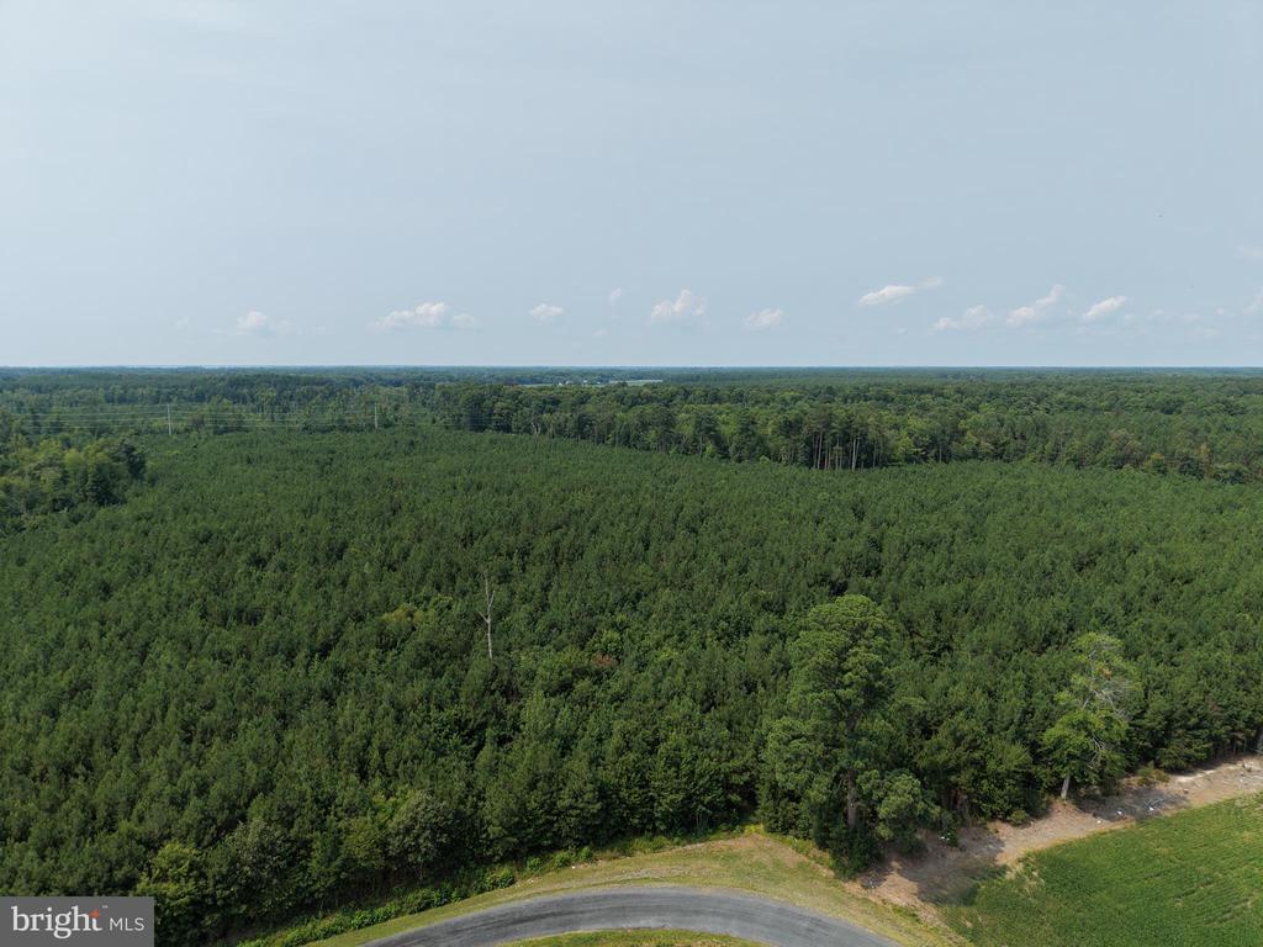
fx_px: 876
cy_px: 474
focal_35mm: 24
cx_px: 632
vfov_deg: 56.8
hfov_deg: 71.6
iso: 300
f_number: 1.8
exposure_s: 1/6000
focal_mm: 8.67
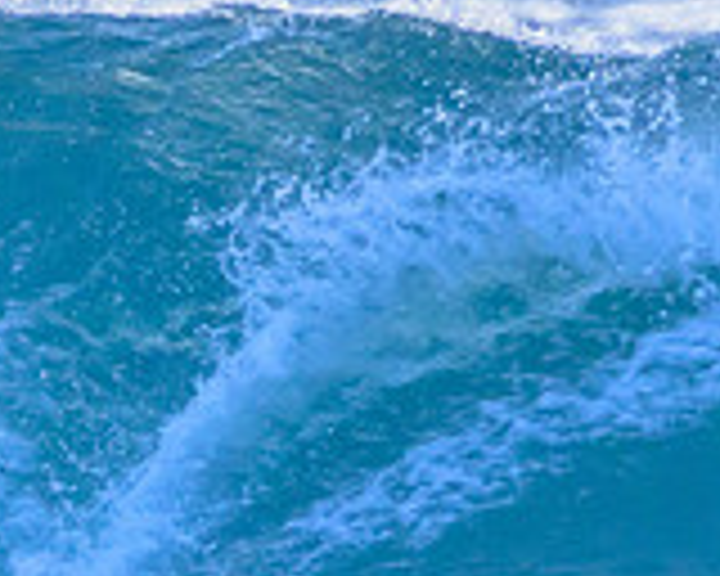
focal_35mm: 2553
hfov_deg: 0.8
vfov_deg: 0.6
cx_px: -526
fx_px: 54402
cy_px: 493
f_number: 11
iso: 5000
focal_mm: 750
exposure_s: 1/2000
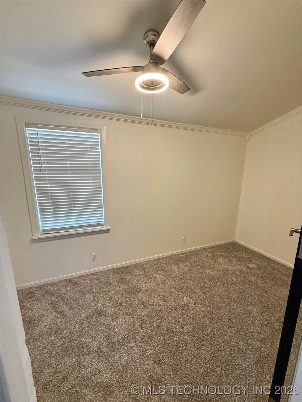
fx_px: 163
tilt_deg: -11.2
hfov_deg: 85.7
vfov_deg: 102.1
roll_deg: -1.7
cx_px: 151
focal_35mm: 14
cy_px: 201
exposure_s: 1/60
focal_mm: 2.22
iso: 200
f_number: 2.2
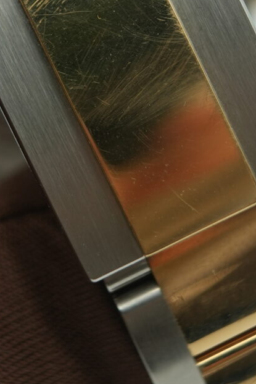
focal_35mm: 144
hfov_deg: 9.5
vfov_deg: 13.9
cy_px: -43
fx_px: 1535
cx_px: 45
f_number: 5
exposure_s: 1/250
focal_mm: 35
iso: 400
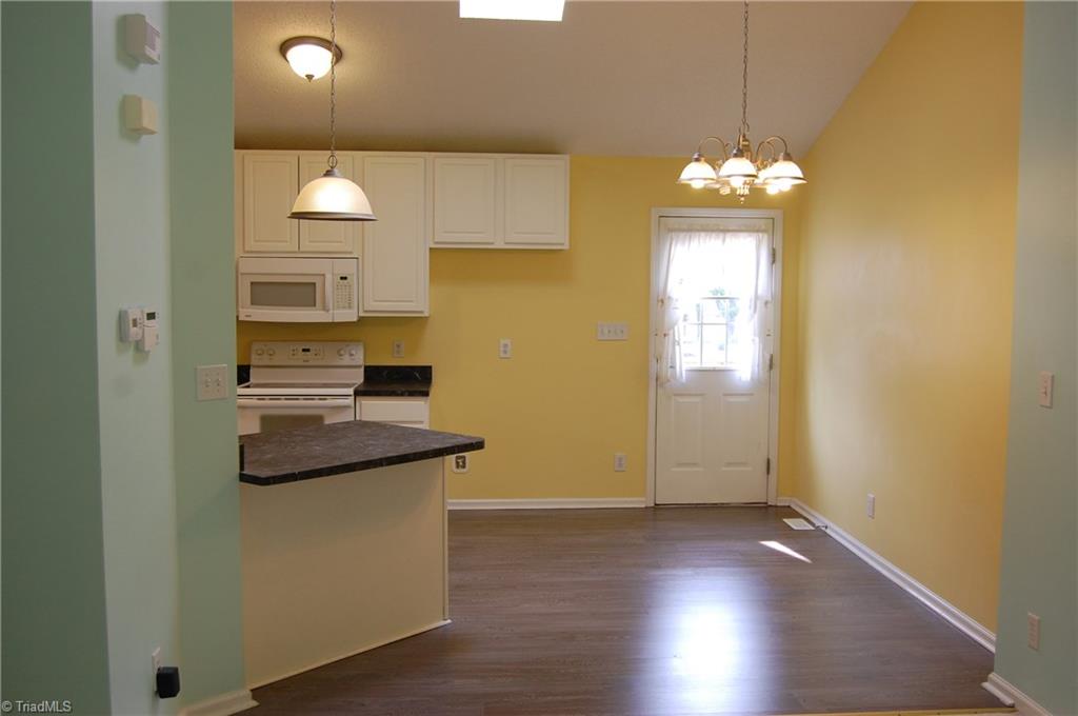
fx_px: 1077
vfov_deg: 36.8
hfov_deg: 53.2
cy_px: 358
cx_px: 539
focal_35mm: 36
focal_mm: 24
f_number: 4.5
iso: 400
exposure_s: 1/80
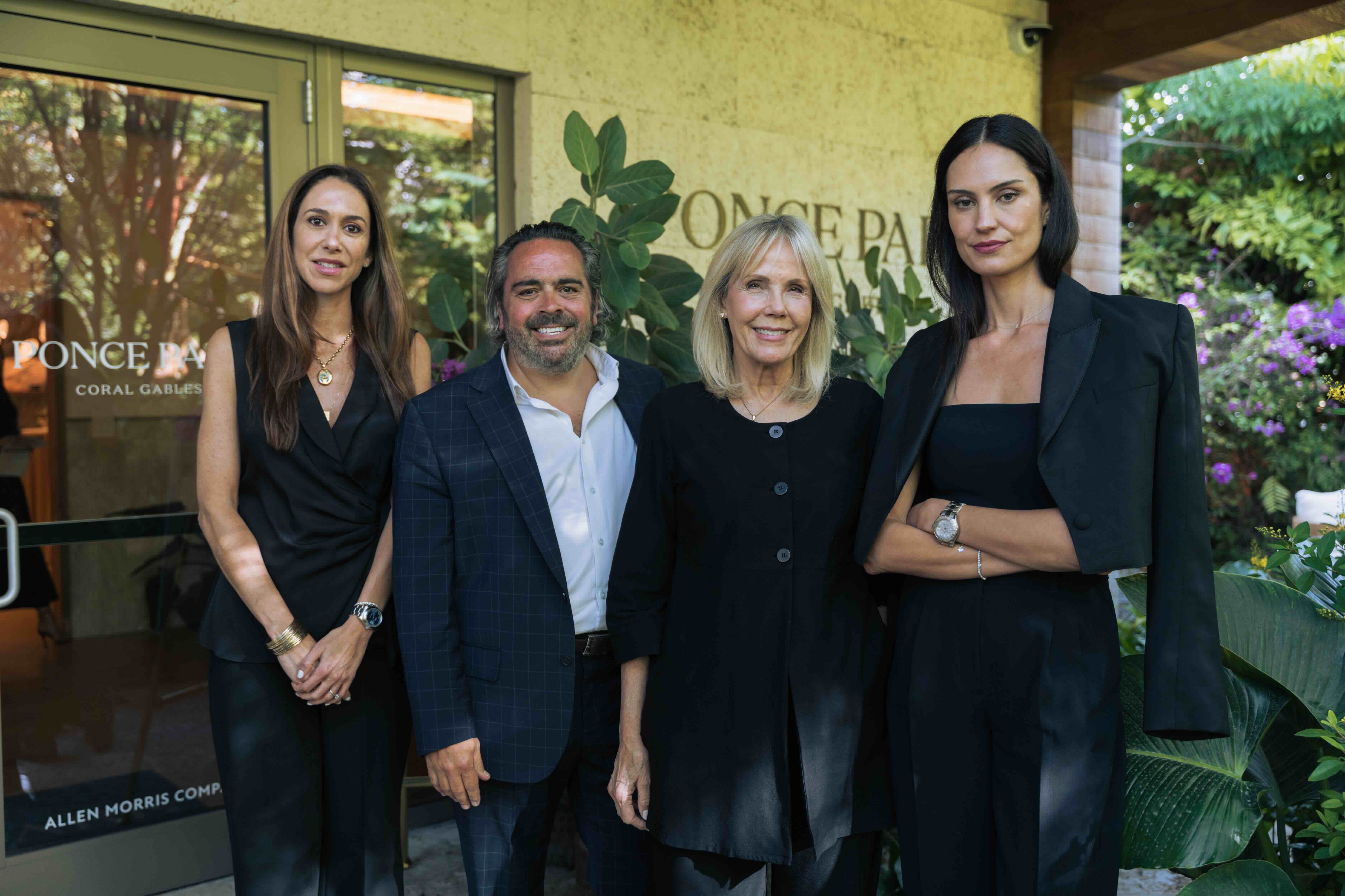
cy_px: 448
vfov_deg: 38.2
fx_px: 1296
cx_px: 672
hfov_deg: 54.8
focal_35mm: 35
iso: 320
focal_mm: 34.7
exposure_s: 1/160
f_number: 2.8
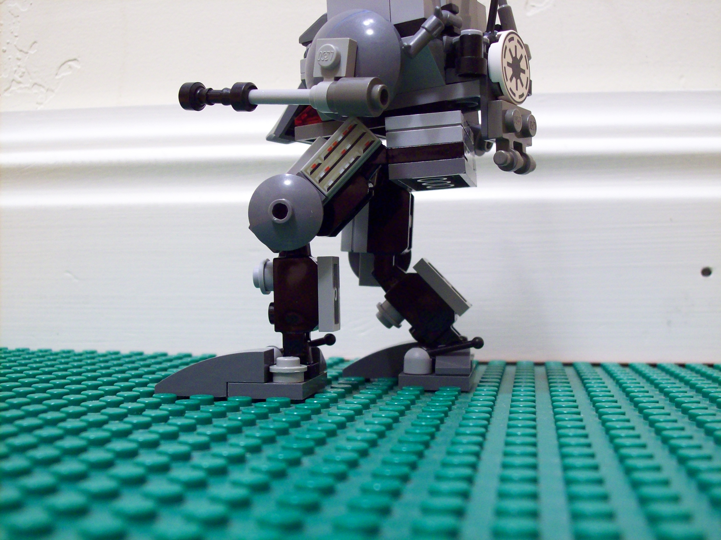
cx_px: 360
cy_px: 270
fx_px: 937
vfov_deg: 32.2
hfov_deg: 42.1
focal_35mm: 45
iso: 200
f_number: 3
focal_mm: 7.6
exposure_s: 1/4
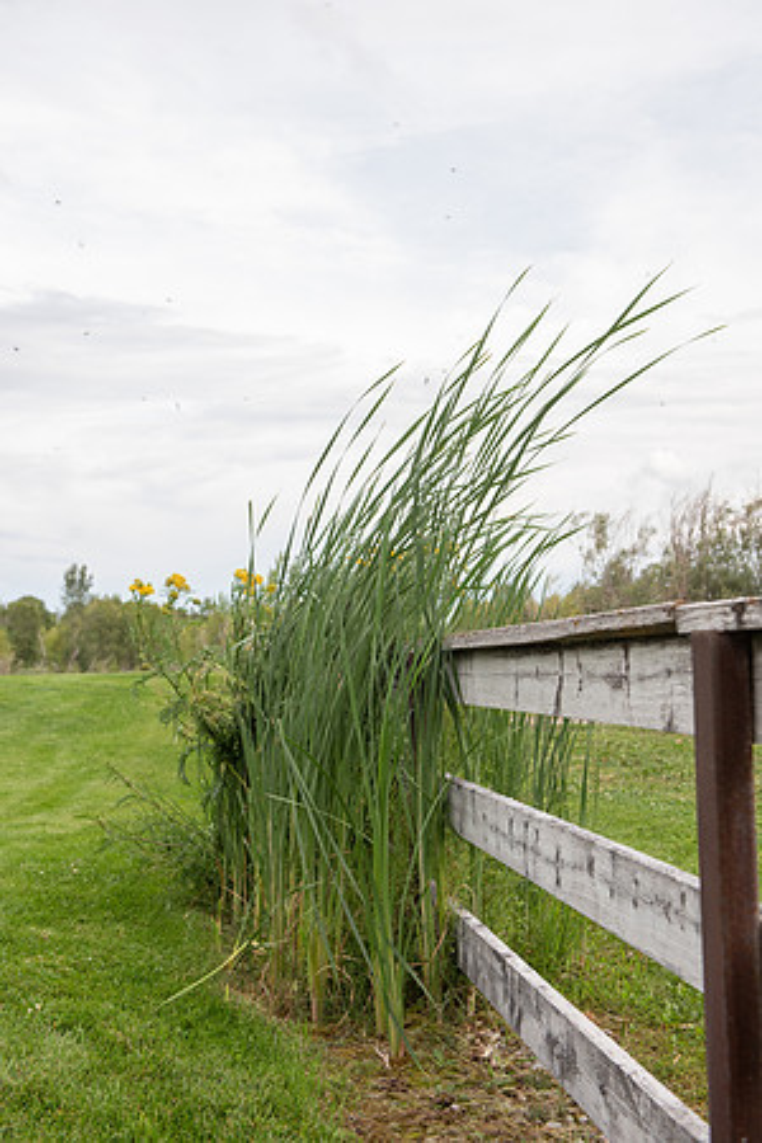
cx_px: 381
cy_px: 572
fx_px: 1397
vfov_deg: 44.5
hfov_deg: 30.5
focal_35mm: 44
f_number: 5.6
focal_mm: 44
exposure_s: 1/500
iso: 400
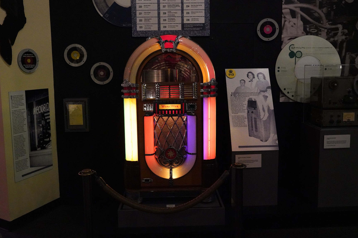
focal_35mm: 28
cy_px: 119
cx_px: 179
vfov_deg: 46.4
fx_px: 278
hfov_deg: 65.5
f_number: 9
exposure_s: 1/100
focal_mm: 28
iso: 12800
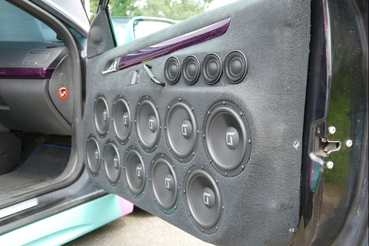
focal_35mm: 39
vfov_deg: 34.2
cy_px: 123
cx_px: 184
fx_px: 400
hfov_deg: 49.6
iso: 125
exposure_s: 1/125
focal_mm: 14.24
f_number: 3.1
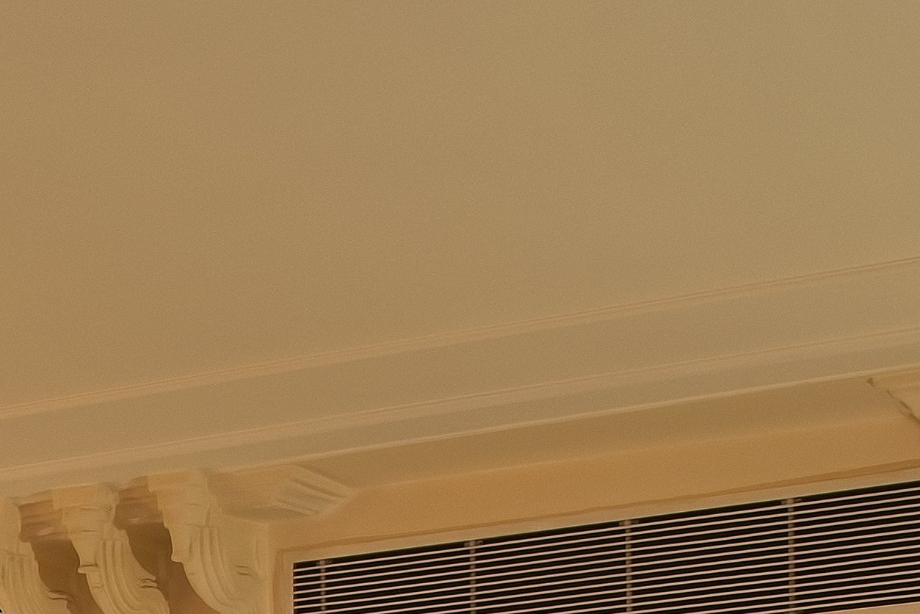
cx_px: -605
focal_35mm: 141
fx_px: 3604
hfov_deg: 13.4
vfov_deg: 8.9
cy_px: 1422
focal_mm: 24
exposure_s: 2.5
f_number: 11
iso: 100
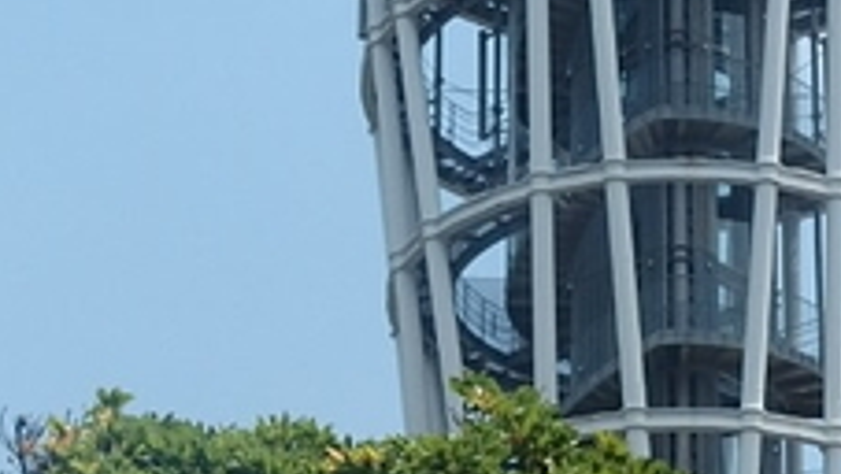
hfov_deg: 10.9
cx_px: 678
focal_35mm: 196
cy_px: 259
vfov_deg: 6.2
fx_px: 4373
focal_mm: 9.2
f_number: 5.6
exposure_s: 1/800
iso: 100
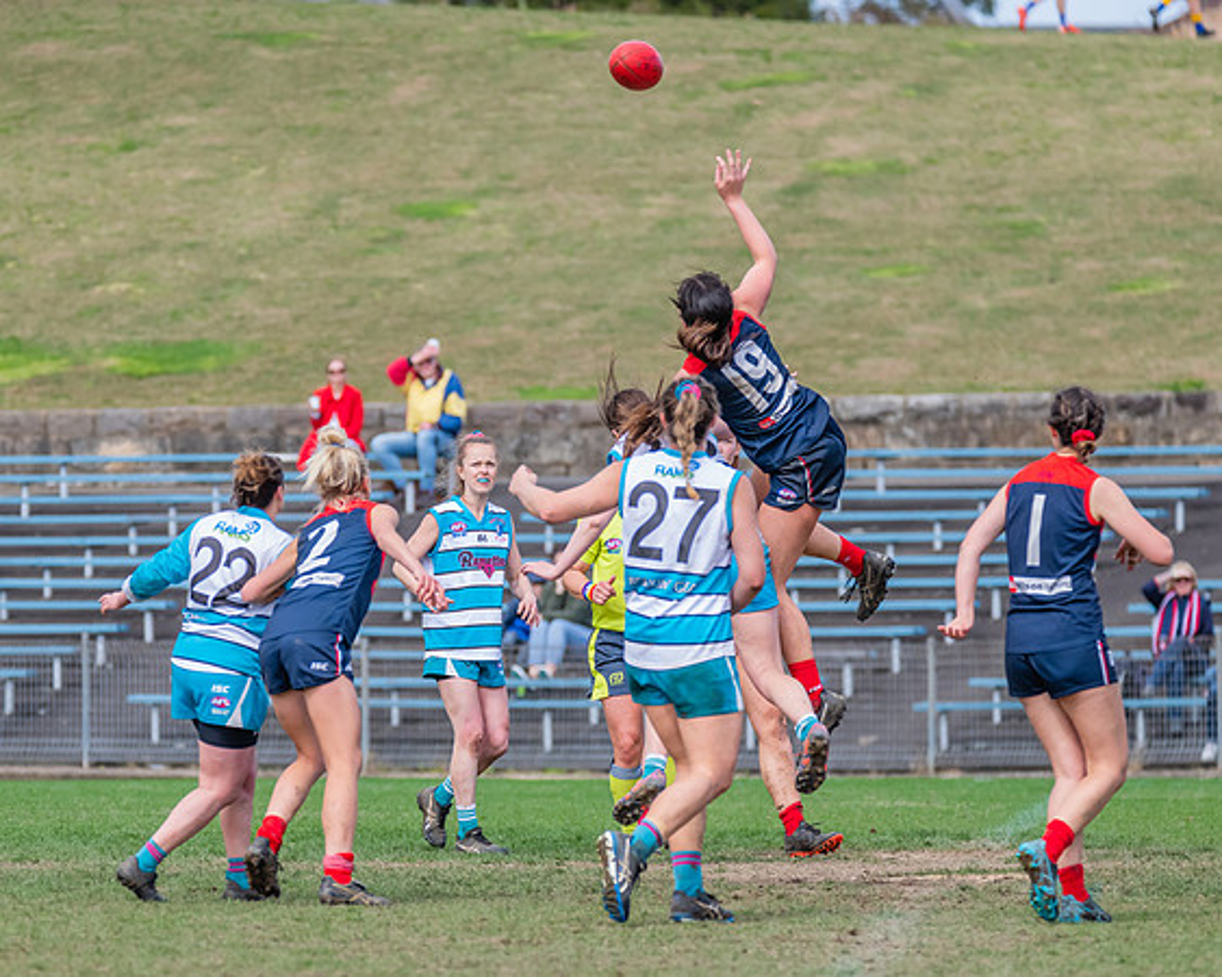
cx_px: 515
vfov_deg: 3.7
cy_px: 462
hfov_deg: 4.6
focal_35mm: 417
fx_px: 15074
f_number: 7.1
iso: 800
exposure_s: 1/1600
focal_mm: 320
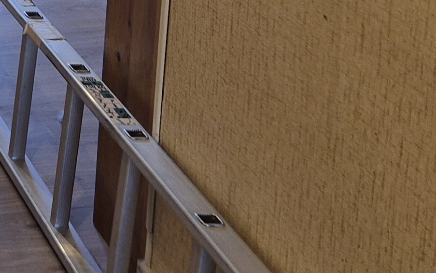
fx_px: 1283
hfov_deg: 17.5
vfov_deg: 11.4
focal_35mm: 108
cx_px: -199
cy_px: -177
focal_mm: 5.4
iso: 80
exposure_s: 1/50
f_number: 1.8
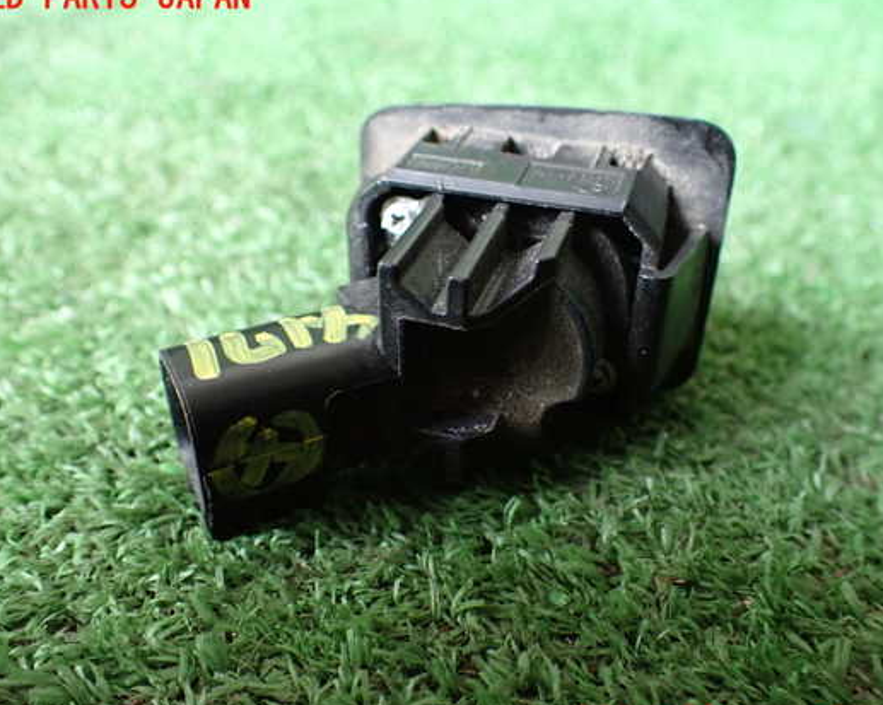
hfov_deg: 52.9
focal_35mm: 34
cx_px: 453
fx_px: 888
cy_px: 360
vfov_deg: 43.3
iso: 800
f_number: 2.3
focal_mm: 5.4
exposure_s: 1/80
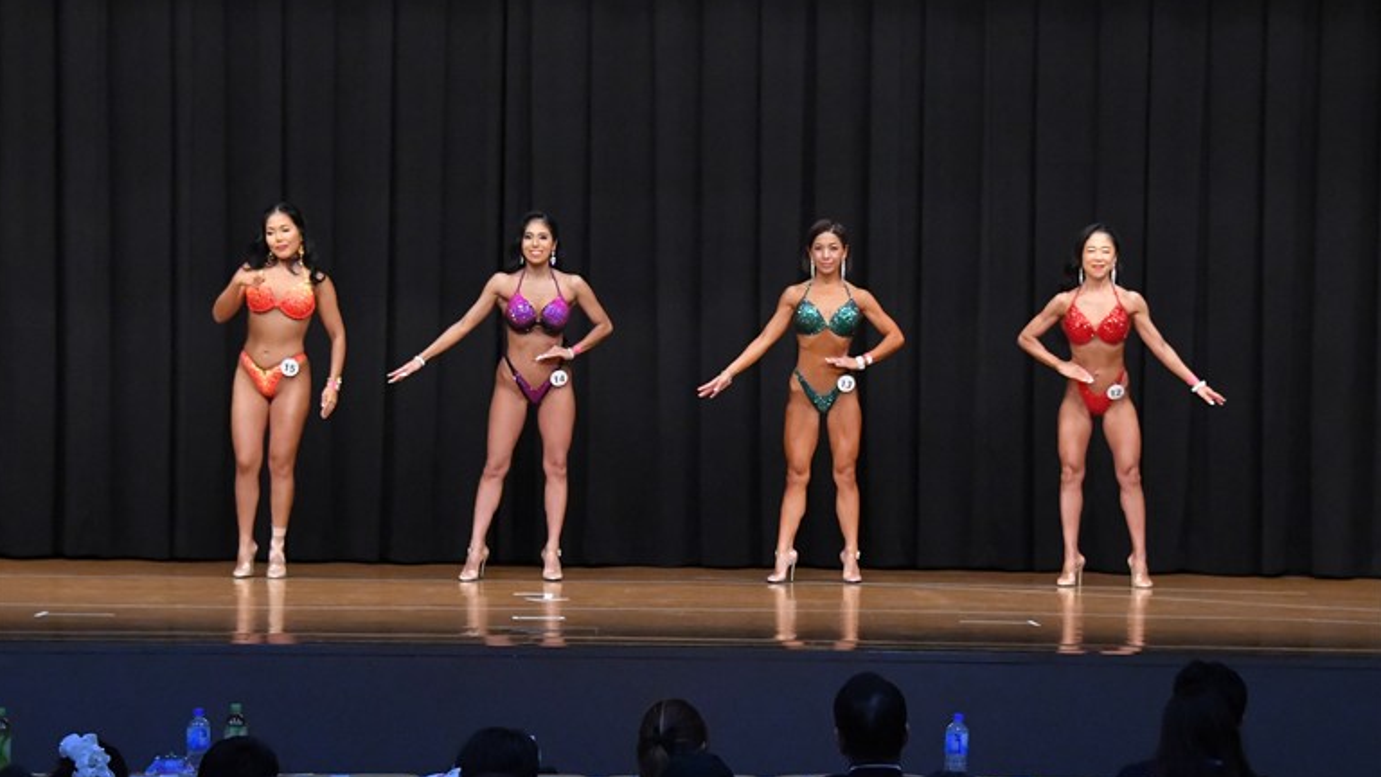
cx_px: 688
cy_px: 442
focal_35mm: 130
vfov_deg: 9.3
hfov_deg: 16.5
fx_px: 4760
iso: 8000
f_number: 5.6
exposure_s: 1/400
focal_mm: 82
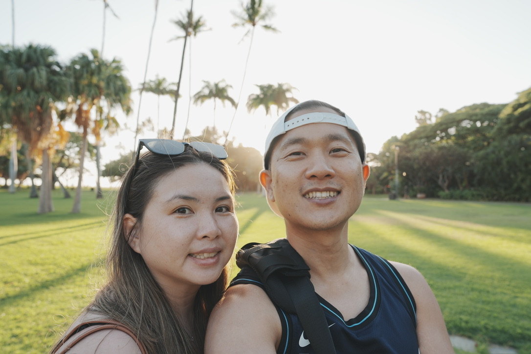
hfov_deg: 73.7
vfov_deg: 53.1
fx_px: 354
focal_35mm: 24
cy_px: 177
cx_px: 266
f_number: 5.6
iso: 100
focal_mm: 24
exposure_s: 1/100
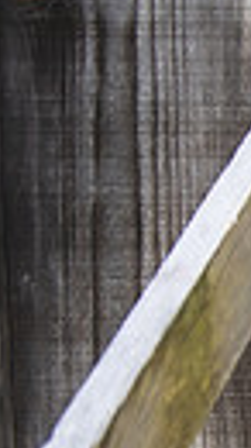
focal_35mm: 161
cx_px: 910
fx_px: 1907
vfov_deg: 12.9
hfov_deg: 6.4
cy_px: 594
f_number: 2.8
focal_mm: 34
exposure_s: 1/200
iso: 250
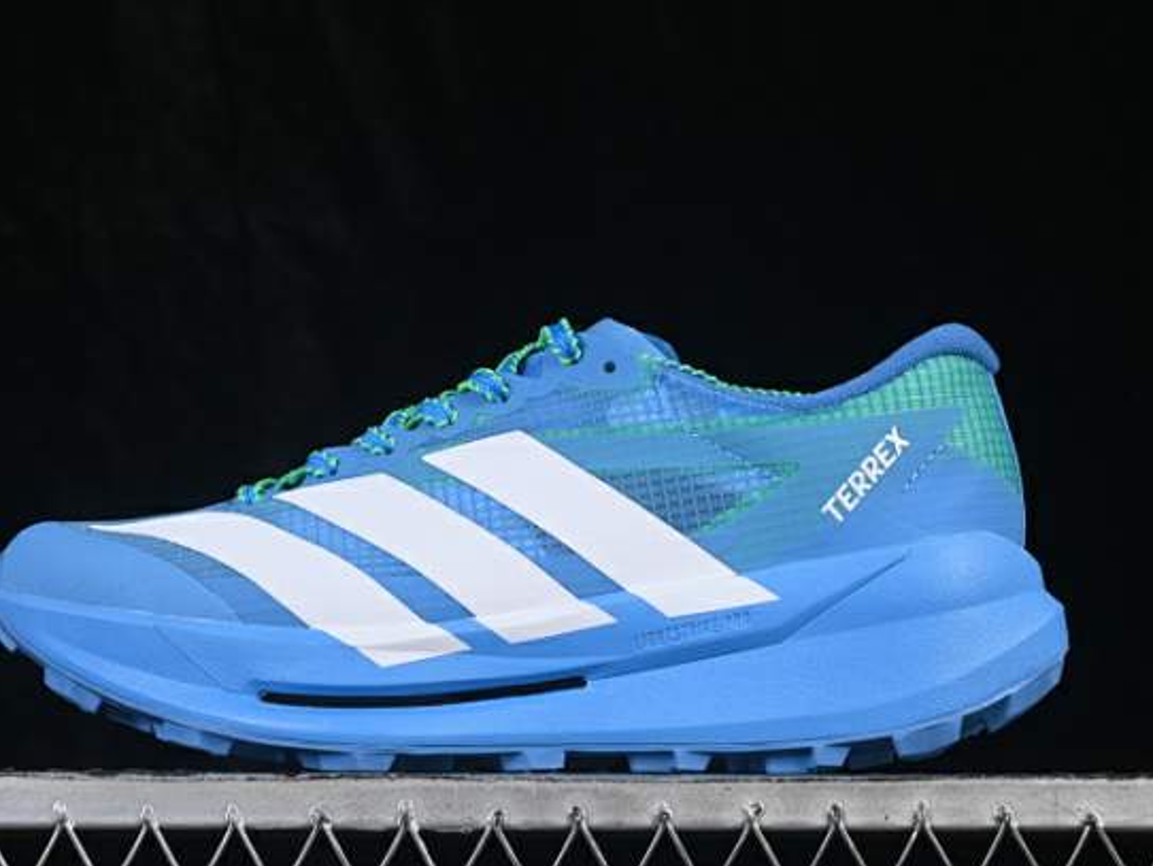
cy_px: 449
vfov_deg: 15.3
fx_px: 3232
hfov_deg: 20.2
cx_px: 538
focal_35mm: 97
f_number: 8
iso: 160
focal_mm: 50
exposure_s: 1/80
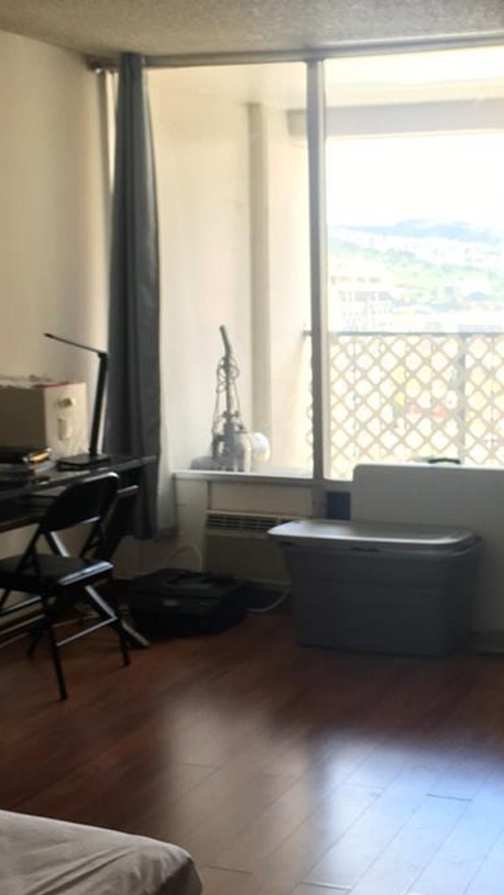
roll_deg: +1.1
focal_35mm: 54
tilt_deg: -6.8
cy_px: 486
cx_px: 356
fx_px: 1283
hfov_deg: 22.1
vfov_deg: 38.5
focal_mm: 4.15
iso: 25
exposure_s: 1/60
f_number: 2.2
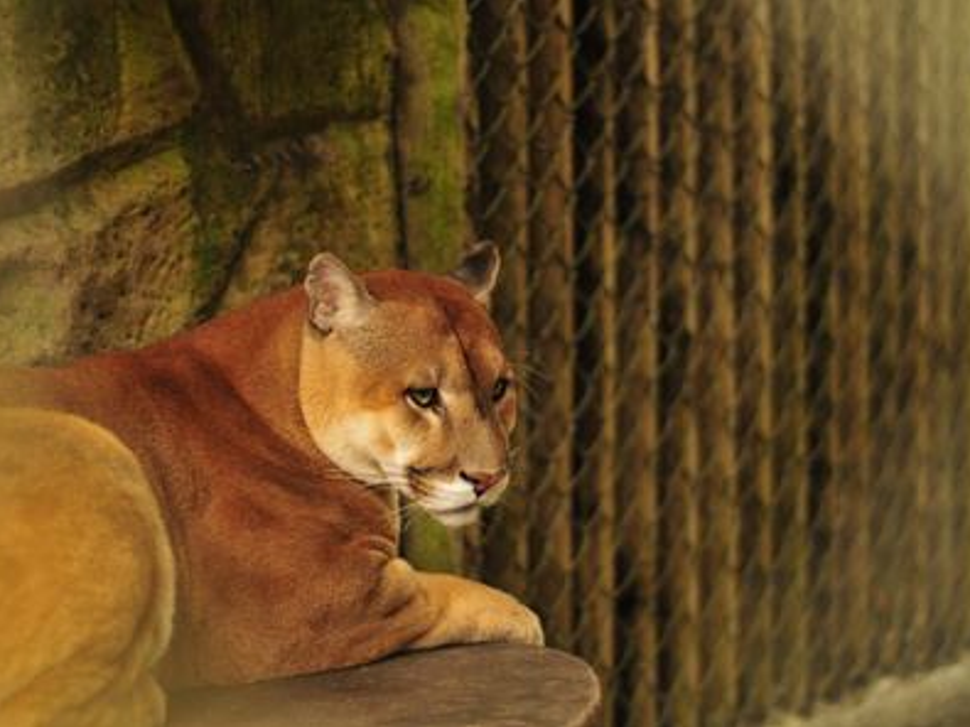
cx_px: 528
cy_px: 362
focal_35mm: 82
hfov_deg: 23.8
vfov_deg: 18.0
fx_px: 2297
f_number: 1.8
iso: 400
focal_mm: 50
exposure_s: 1/1000
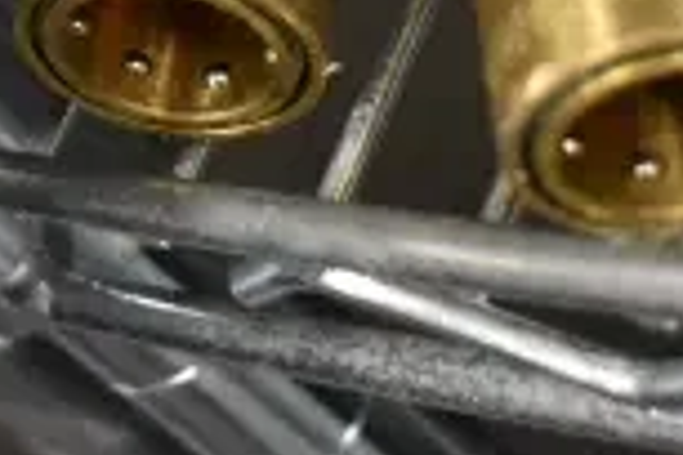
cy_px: -386
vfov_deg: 7.9
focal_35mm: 167
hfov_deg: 12.1
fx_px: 3168
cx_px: -54
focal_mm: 28
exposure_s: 1/100
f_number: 5
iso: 6400
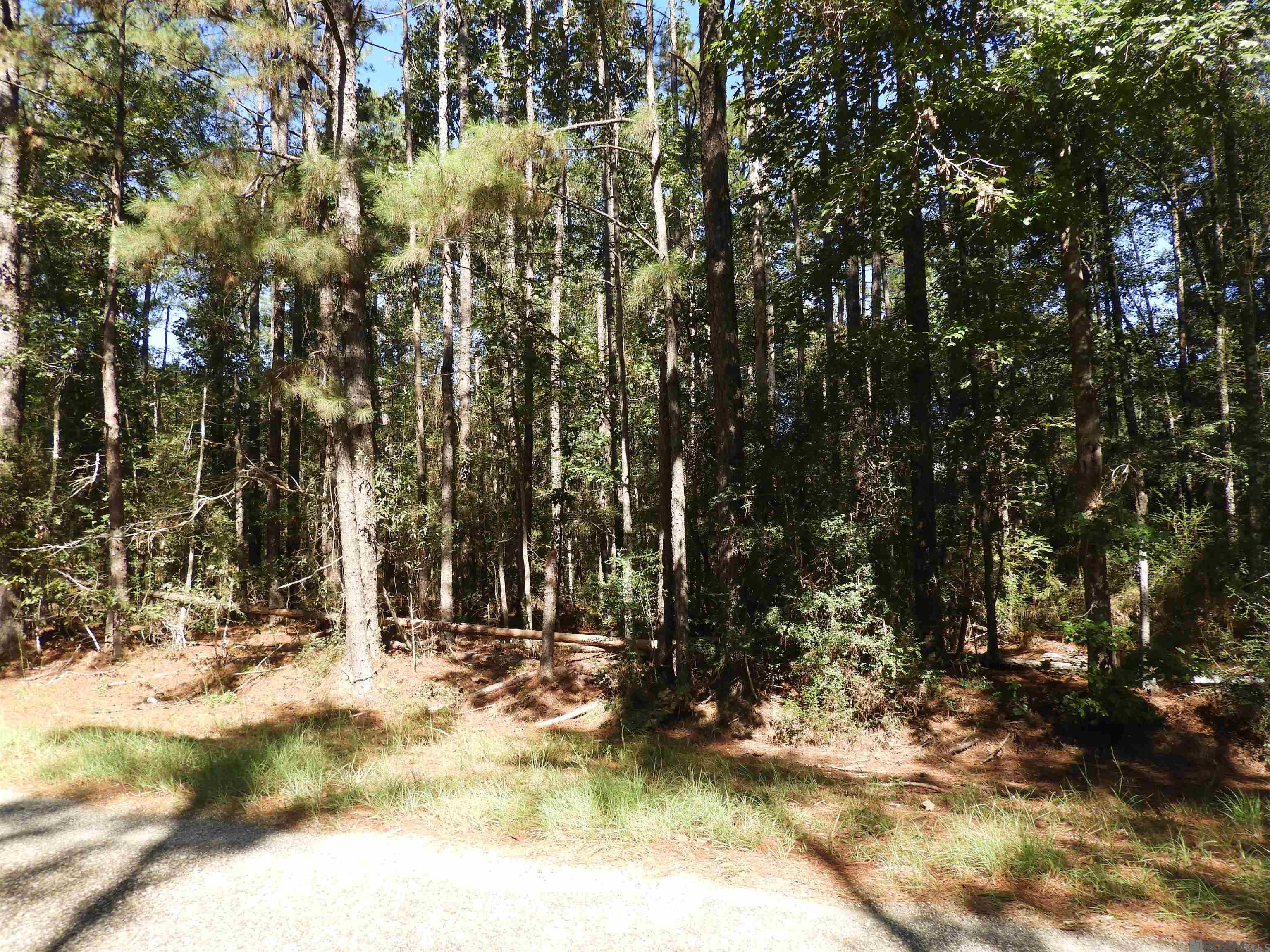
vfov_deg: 56.8
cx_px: 635
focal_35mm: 24
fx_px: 881
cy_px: 476
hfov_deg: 71.6
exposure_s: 1/250
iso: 100
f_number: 3.3
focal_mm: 4.3
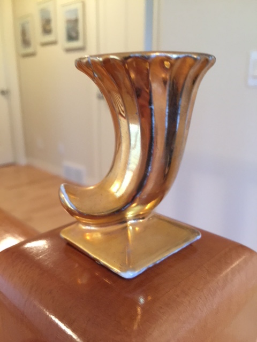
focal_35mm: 29
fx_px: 287
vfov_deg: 61.7
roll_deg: -0.9
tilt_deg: -15.6
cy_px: 171
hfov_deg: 48.2
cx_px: 128
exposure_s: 1/10
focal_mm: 4.15
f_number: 2.2
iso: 125
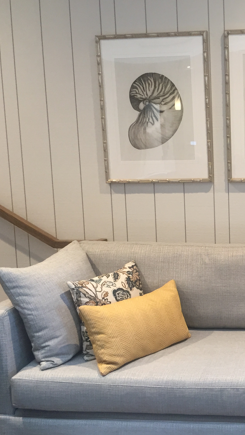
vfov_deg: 47.4
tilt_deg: -7.4
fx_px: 497
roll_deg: +0.4
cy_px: 220
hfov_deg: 25.7
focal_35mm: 43
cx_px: 268
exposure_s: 1/33
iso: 64
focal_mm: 4.15
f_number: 2.2
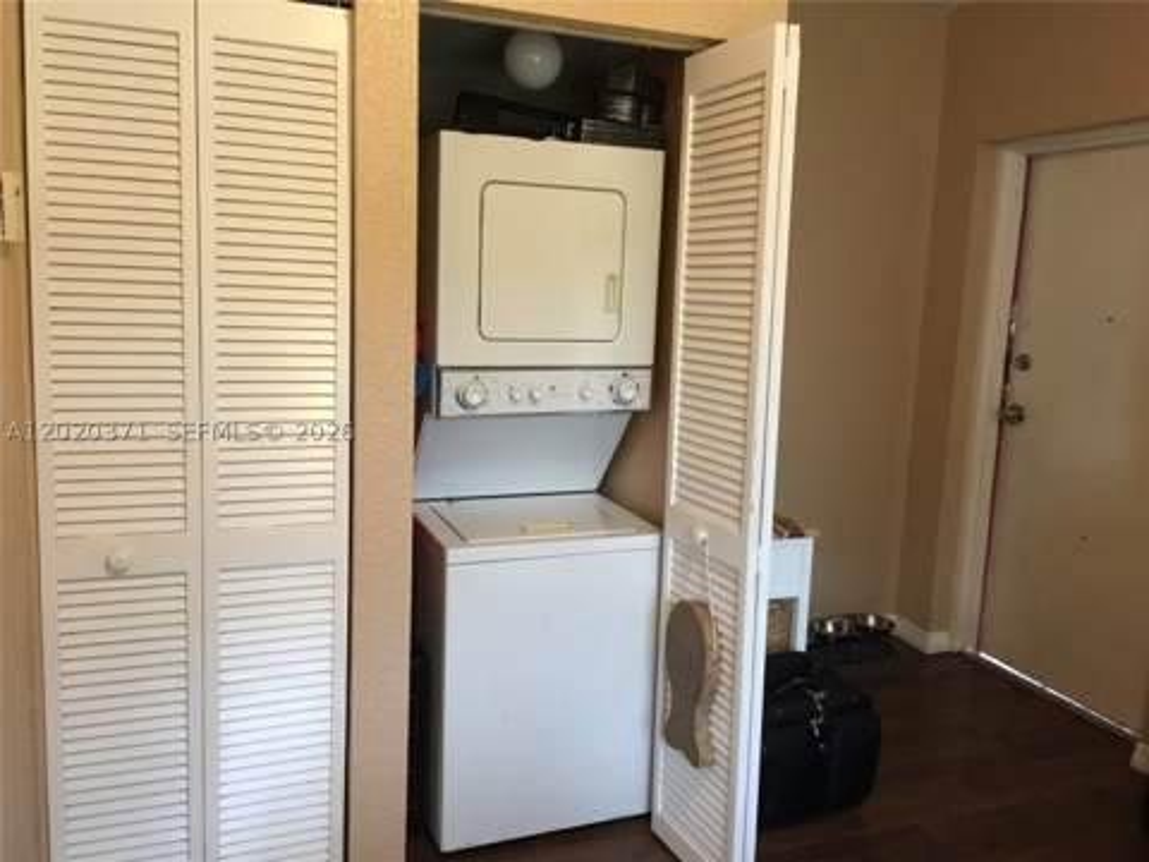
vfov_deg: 48.2
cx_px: 574
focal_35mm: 29
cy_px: 431
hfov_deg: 61.7
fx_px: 963
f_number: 2.2
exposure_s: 1/15
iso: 100
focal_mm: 4.15
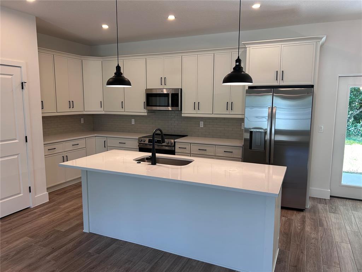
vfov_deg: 53.1
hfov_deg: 67.3
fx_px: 272
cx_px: 181
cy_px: 136
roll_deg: +0.0
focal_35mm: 26
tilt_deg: -7.9
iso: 64
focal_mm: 5.7
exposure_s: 1/120
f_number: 1.5
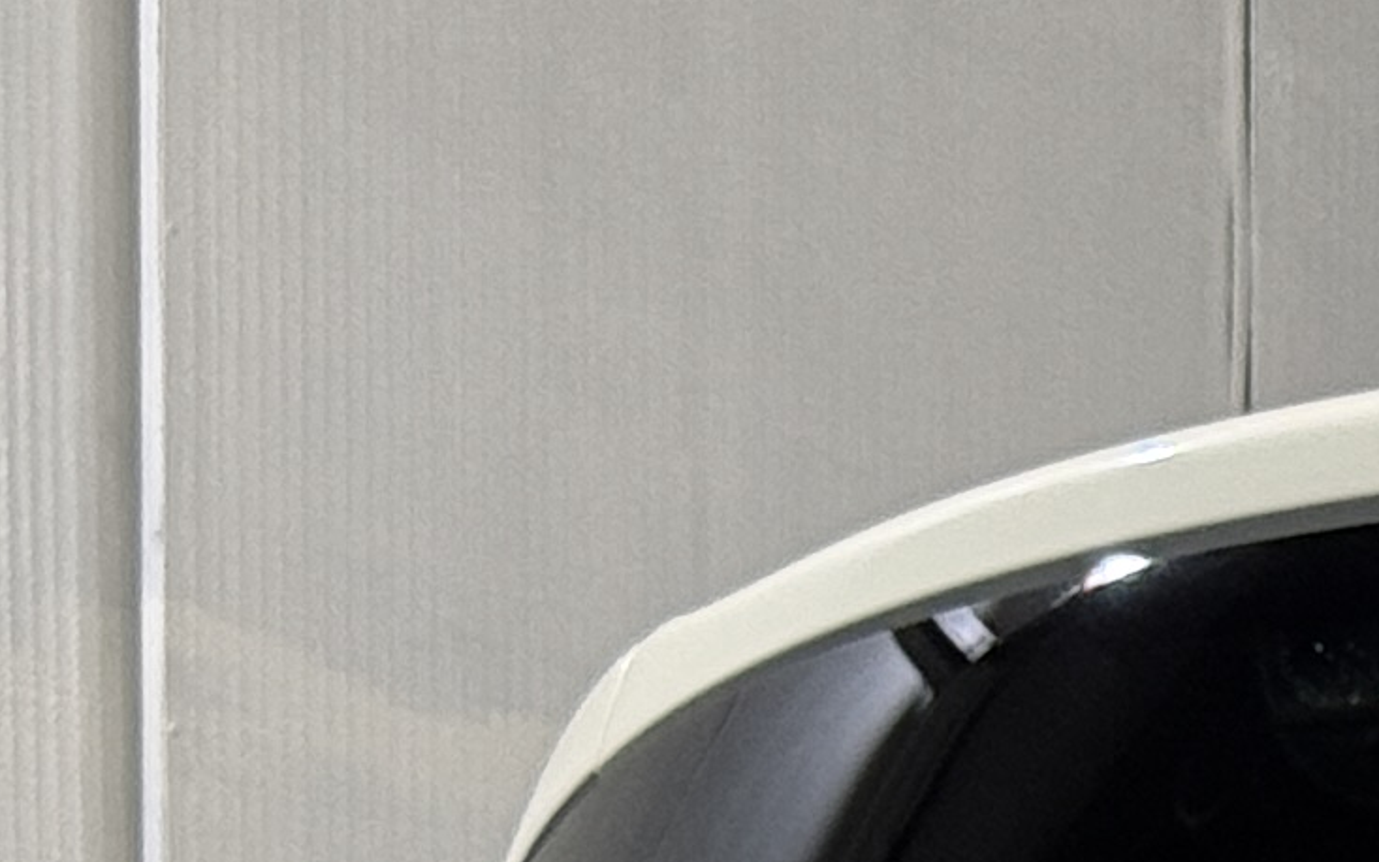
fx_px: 10522
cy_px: 2592
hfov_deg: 7.1
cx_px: 3191
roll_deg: -0.3
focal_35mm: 280
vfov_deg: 4.5
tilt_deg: +0.0
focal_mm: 6.76
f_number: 1.78
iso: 64
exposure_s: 1/60
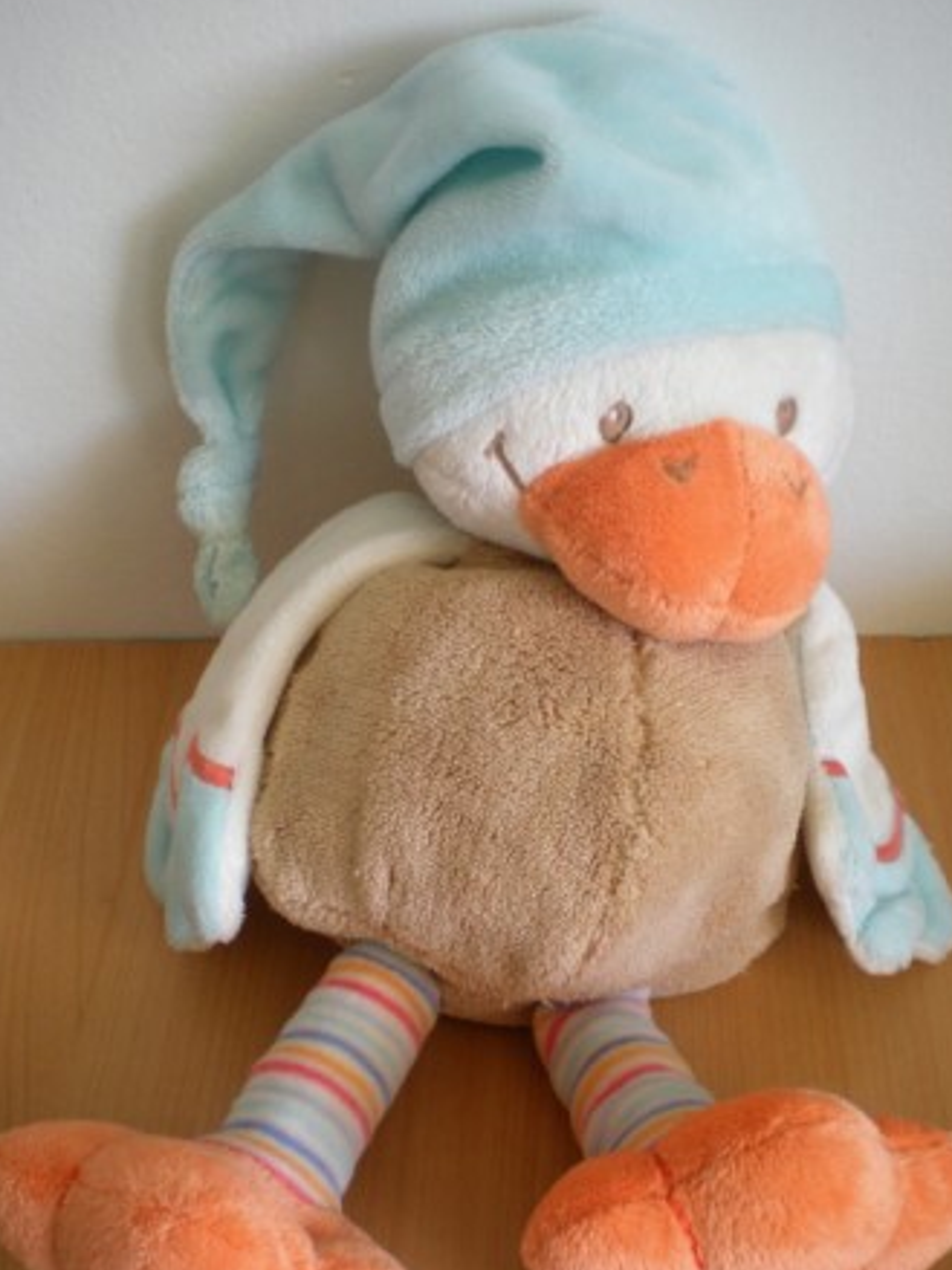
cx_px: 492
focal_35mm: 45
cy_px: 706
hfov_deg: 32.2
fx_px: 1651
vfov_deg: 42.0
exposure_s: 1/58.3
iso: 134
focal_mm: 6.3
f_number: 3.1
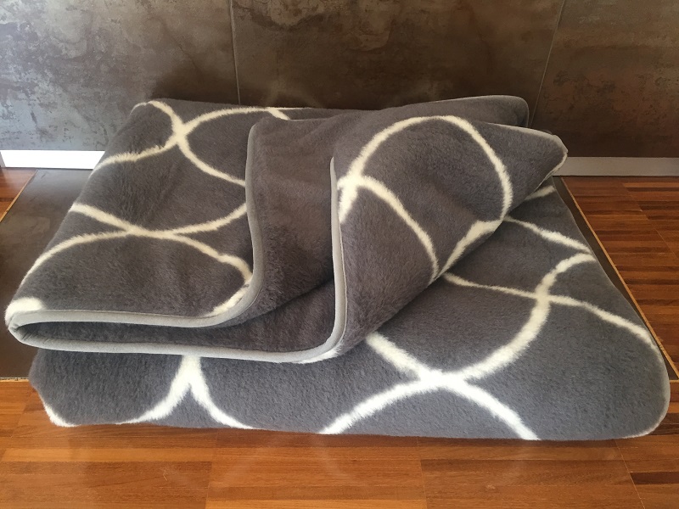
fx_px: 569
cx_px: 340
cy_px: 254
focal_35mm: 29
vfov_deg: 48.2
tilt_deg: -39.8
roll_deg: -1.9
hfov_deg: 61.7
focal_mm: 4.15
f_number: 2.2
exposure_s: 1/33
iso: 125
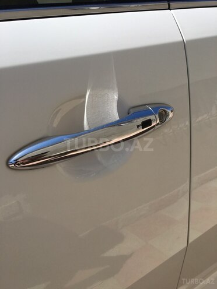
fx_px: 242
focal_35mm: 29
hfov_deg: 48.2
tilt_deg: -21.5
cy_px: 144
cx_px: 108
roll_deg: +6.1
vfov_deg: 61.7
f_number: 2.2
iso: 25
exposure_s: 1/2331
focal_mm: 4.15
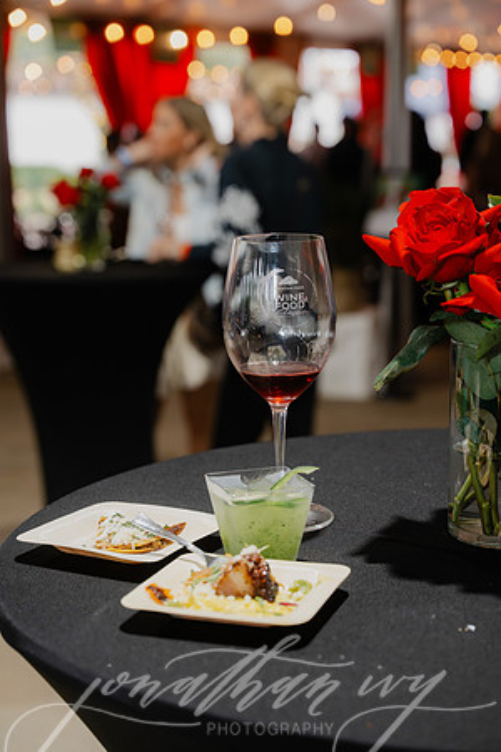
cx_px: 250
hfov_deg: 19.5
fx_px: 1461
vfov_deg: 28.8
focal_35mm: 70
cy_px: 376
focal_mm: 70
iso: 2500
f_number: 5
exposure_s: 1/160
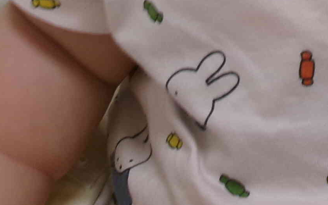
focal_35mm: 129
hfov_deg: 16.1
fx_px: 1154
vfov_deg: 9.1
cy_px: -296
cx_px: 255
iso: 118
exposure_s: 1/34
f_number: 3.9
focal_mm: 5.1
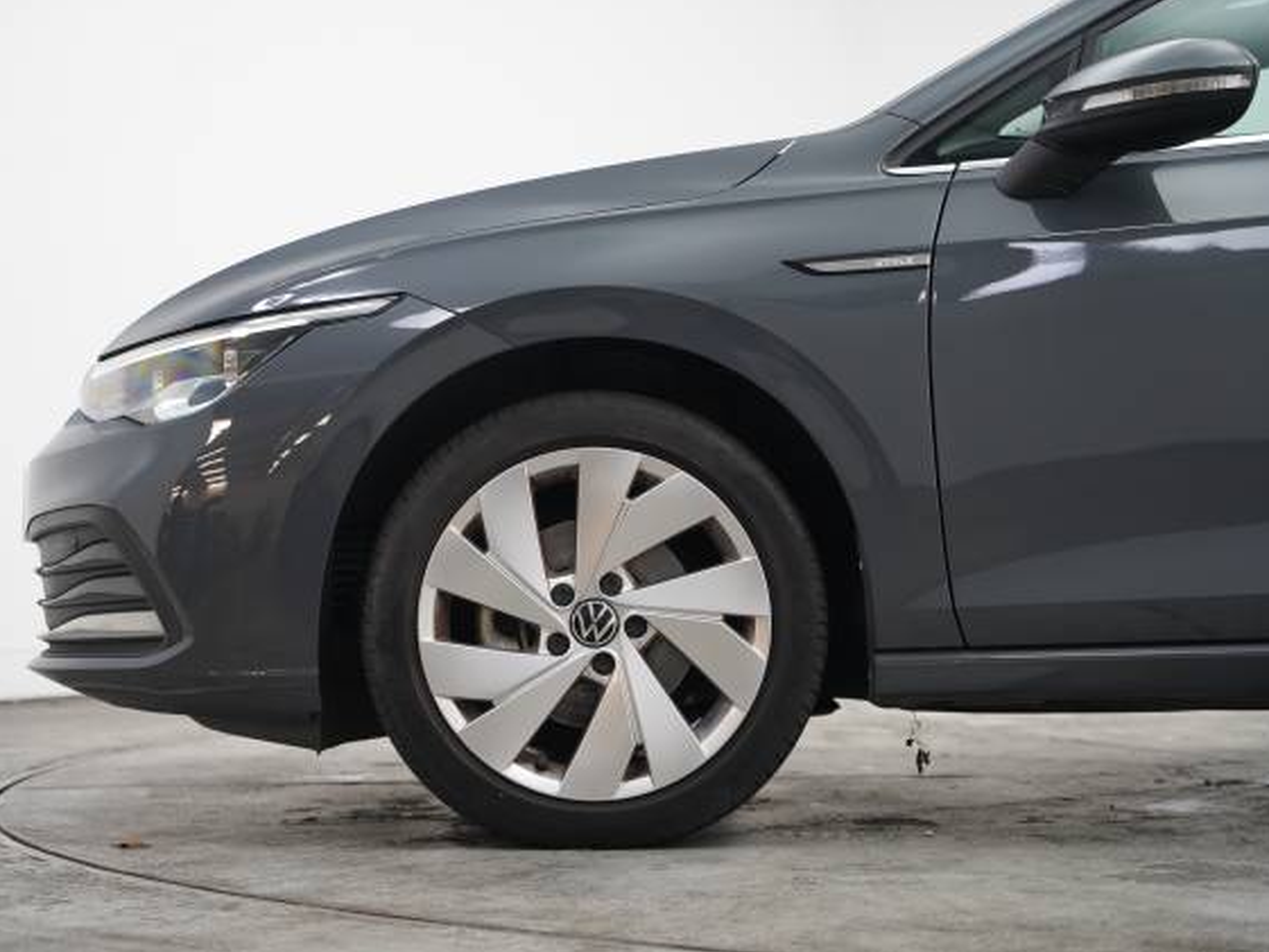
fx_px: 2513
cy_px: 473
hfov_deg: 28.3
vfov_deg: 21.5
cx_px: 575
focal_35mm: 69
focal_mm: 62.5
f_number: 2.8
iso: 1600
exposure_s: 1/160
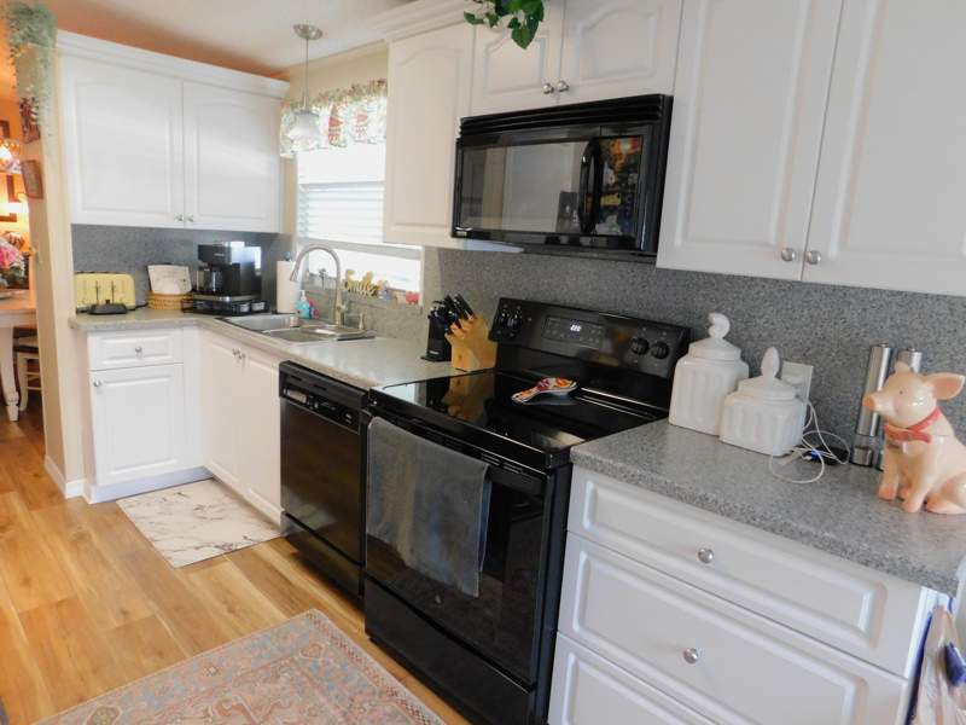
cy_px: 362
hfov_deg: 73.9
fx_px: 642
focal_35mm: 23
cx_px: 483
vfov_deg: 58.9
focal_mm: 4
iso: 400
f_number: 3
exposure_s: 1/30
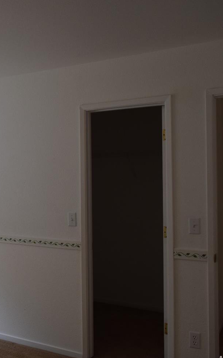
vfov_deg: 47.2
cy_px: 181
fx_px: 409
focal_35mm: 42
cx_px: -17
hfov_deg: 28.0
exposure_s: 1/160
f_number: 6.3
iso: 400
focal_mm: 18
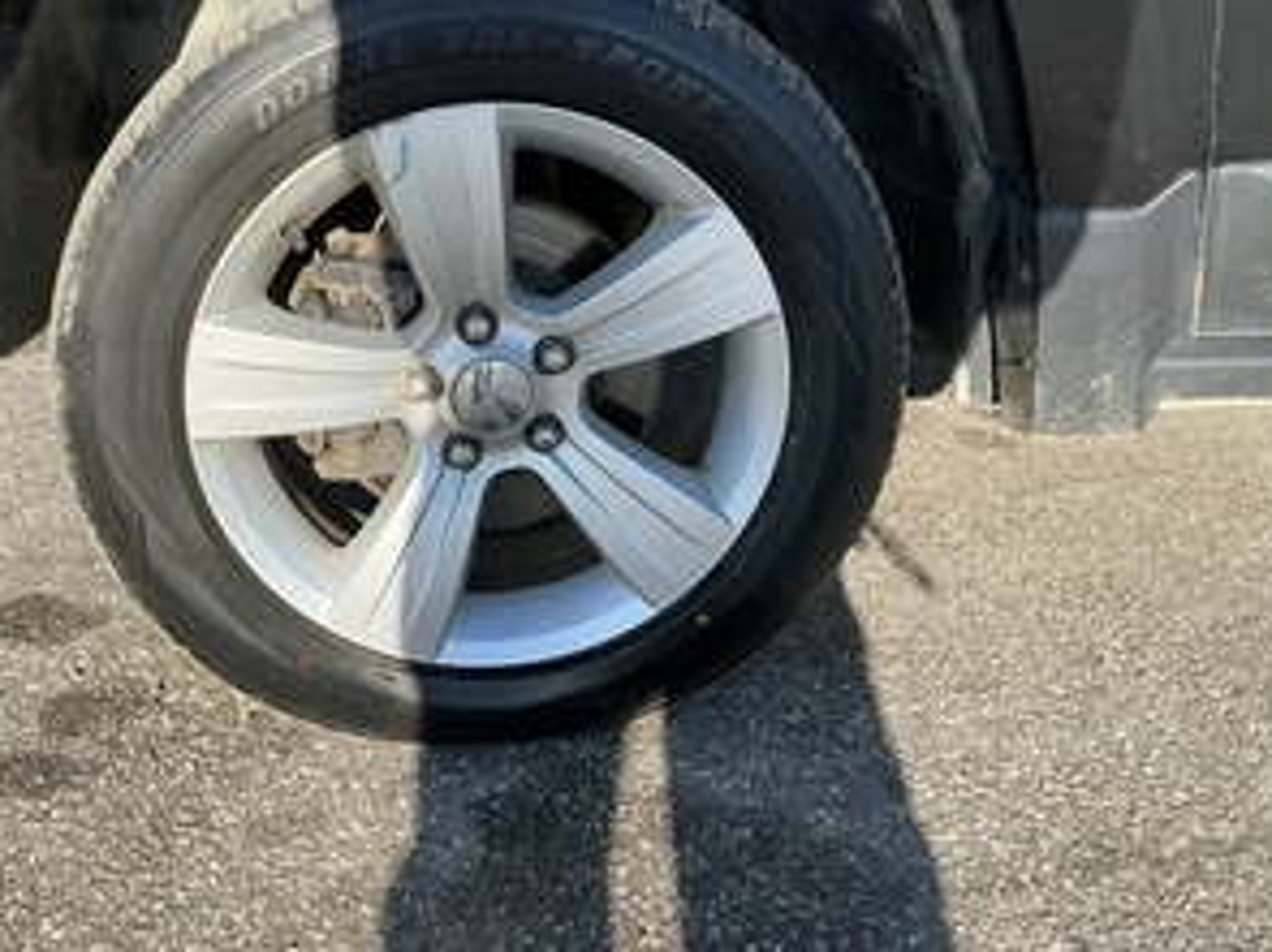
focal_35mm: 38
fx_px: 1396
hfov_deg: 48.8
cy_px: 332
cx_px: 539
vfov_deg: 37.4
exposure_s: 1/599
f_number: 1.8
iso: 25
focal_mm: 3
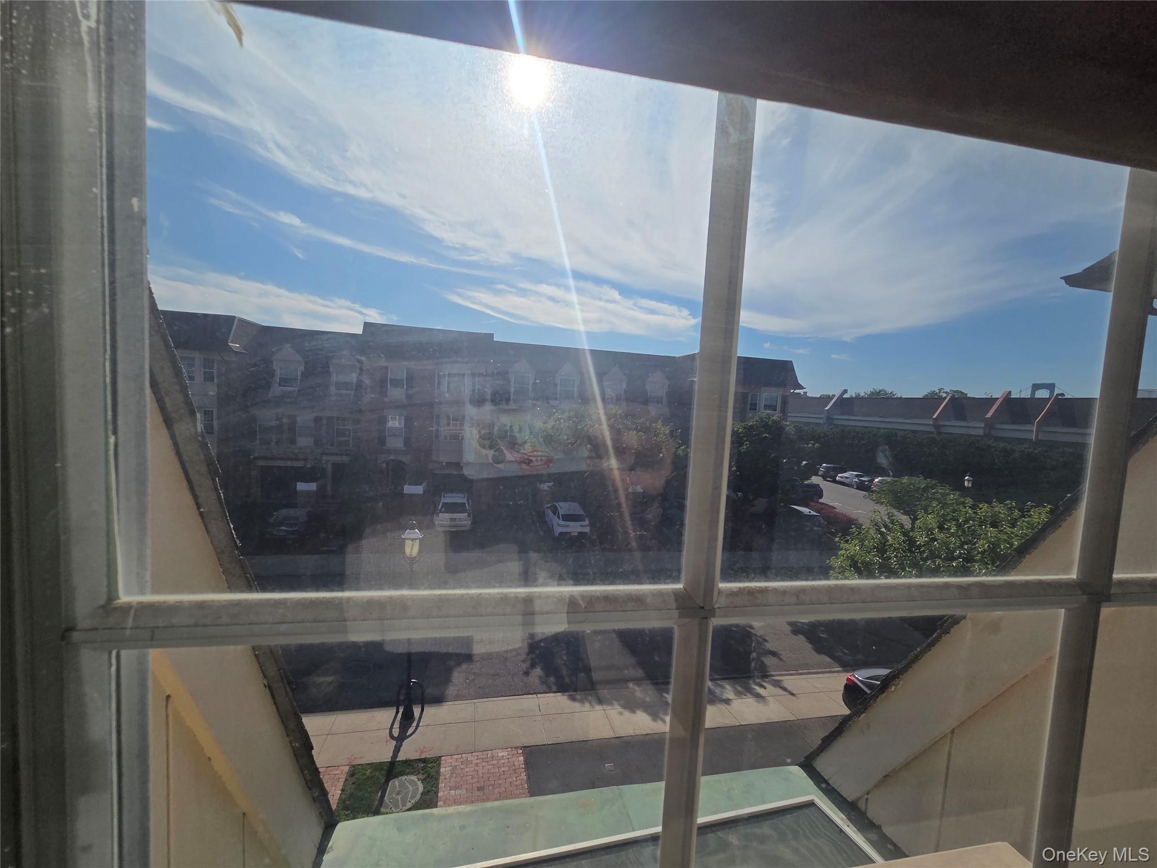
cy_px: 434
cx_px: 578
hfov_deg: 106.2
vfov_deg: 89.9
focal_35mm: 13
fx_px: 435
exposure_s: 1/5758
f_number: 2.2
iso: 50
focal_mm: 2.2
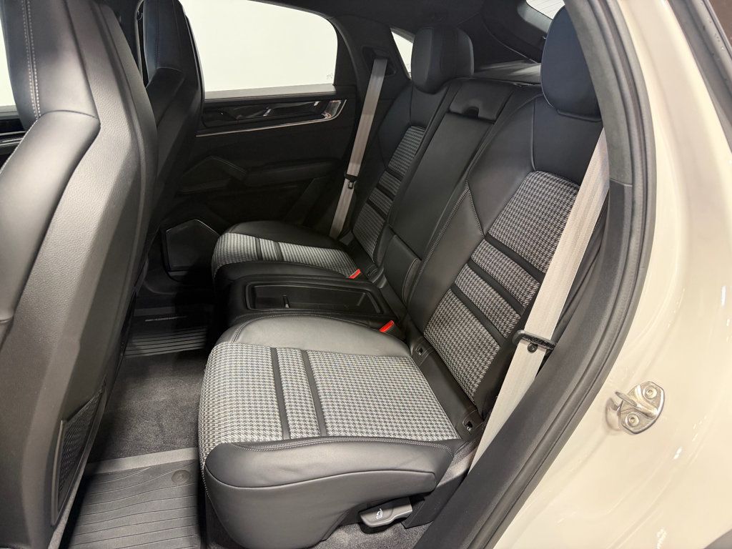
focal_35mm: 24
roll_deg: +1.2
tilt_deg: -22.9
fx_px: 508
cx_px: 366
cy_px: 274
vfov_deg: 56.8
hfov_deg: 71.6
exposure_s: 1/60
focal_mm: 6.76
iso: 320
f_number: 1.78
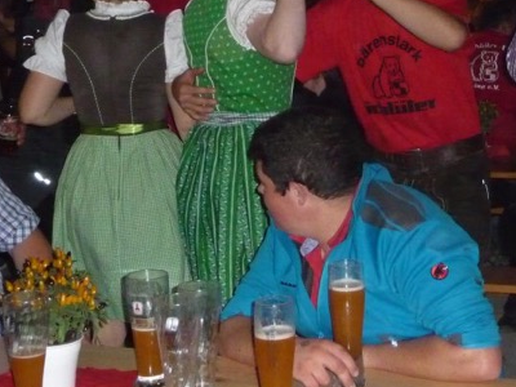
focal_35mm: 90
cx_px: 405
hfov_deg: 21.5
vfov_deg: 16.3
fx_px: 1342
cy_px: 61
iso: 800
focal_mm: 7.6
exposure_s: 1/30
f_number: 4.1
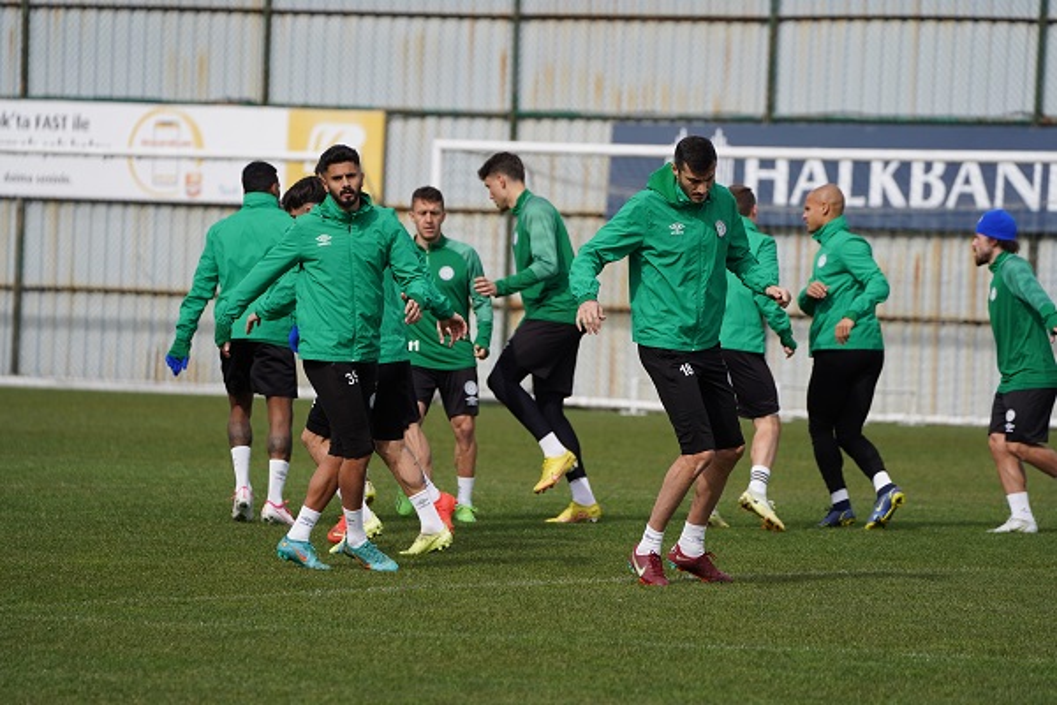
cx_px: 528
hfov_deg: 6.9
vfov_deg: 4.6
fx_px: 8720
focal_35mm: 297
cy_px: 352
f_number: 5.6
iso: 400
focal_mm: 297
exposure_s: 1/2000
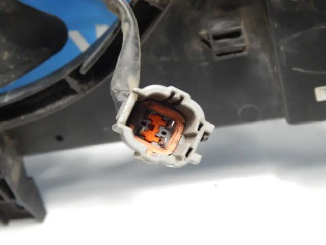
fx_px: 574
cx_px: 163
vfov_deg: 24.0
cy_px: 122
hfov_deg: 31.7
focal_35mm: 61
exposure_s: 1/13
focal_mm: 10.9
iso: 400
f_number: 4
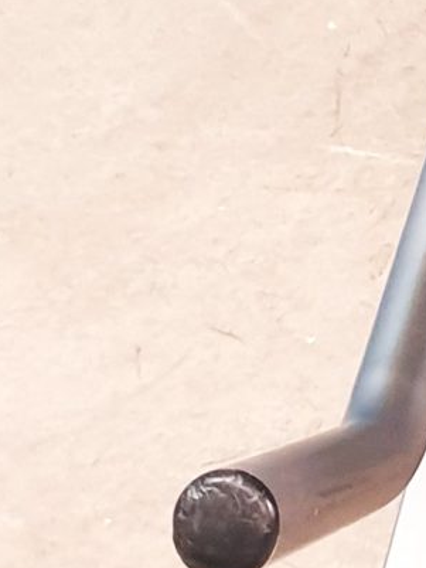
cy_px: -122
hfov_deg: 8.4
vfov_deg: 11.6
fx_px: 2722
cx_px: 920
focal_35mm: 166
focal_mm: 4.3
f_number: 1.5
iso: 320
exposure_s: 1/50
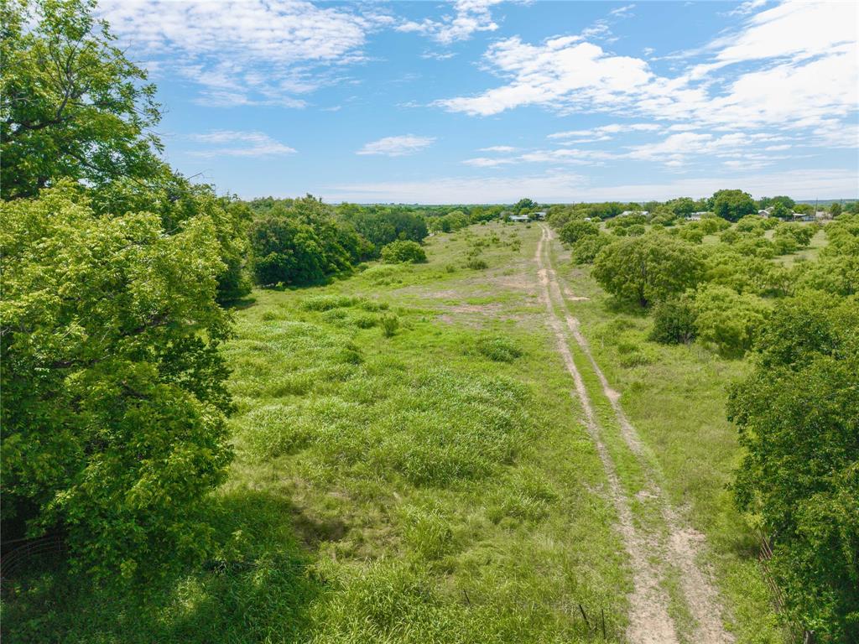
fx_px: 596
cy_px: 322
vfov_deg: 56.8
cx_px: 430
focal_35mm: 24
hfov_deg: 71.6
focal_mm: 8.67
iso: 160
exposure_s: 1/4000
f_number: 1.8
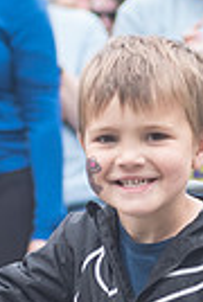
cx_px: 202
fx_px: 4106
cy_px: 345
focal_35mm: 488
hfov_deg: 2.8
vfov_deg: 4.2
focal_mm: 80
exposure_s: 1/640
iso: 400
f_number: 4
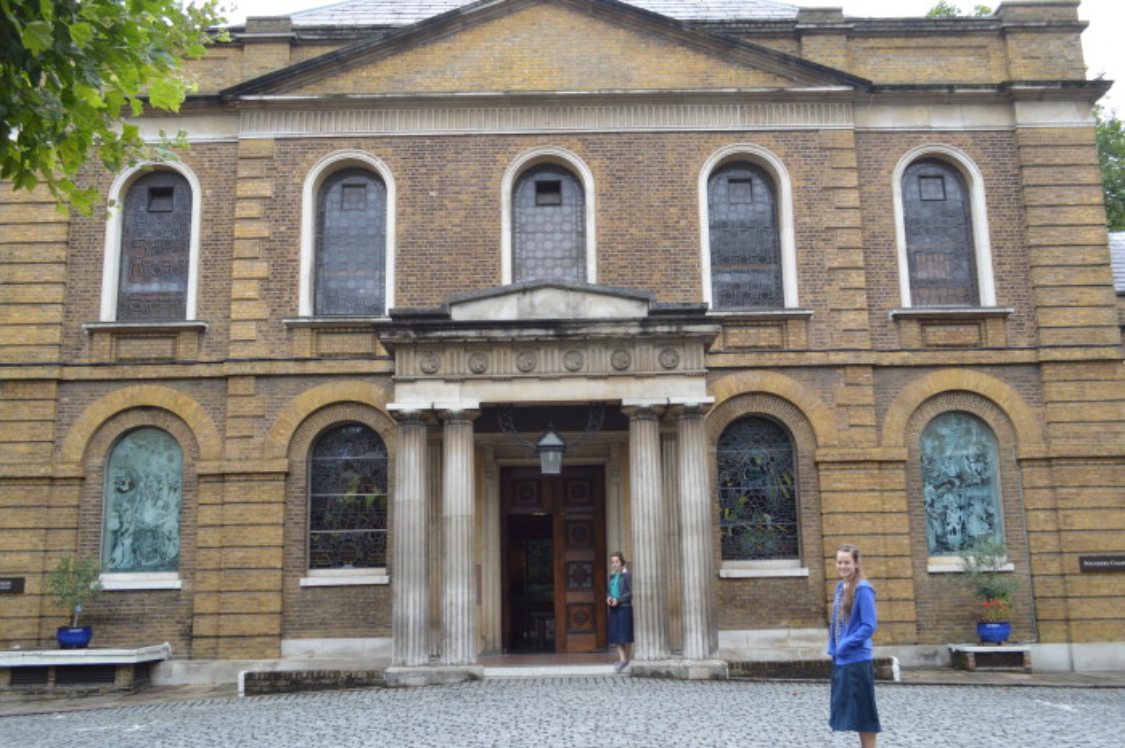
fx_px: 1030
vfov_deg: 39.9
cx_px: 562
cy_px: 374
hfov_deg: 57.3
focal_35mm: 33
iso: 320
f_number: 5.6
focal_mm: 22
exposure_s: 1/125
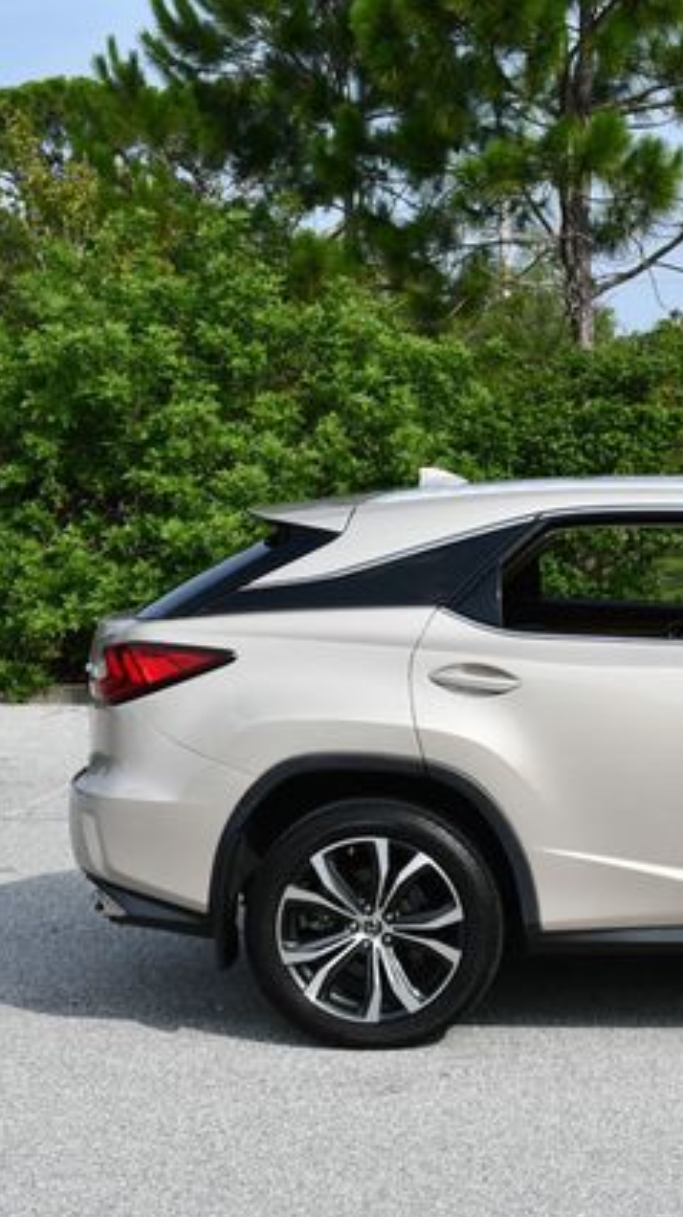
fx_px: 2451
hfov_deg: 15.3
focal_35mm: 76
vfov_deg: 27.9
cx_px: 821
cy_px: 611
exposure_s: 1/320
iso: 100
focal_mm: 24
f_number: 8
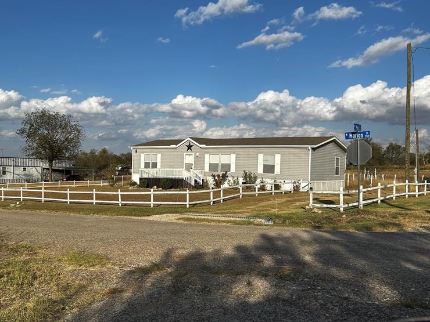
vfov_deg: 39.6
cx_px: 172
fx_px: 447
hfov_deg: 51.0
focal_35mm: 36
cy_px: 176
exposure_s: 1/5882
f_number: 1.5
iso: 50
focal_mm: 5.7
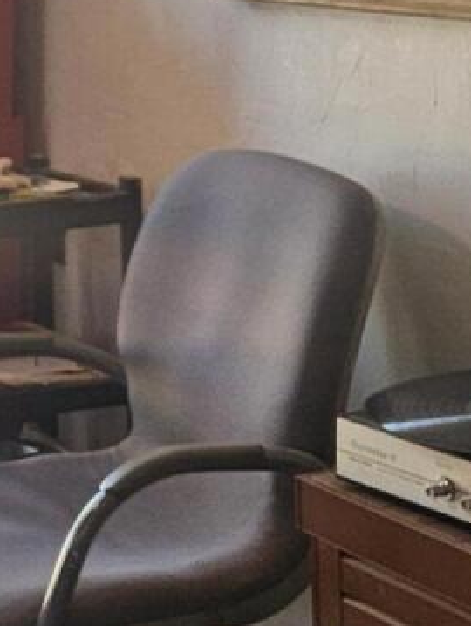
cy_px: 296
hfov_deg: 10.3
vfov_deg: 15.4
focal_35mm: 128
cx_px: -595
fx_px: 2318
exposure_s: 1/120
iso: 100
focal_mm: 5.4
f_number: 1.8
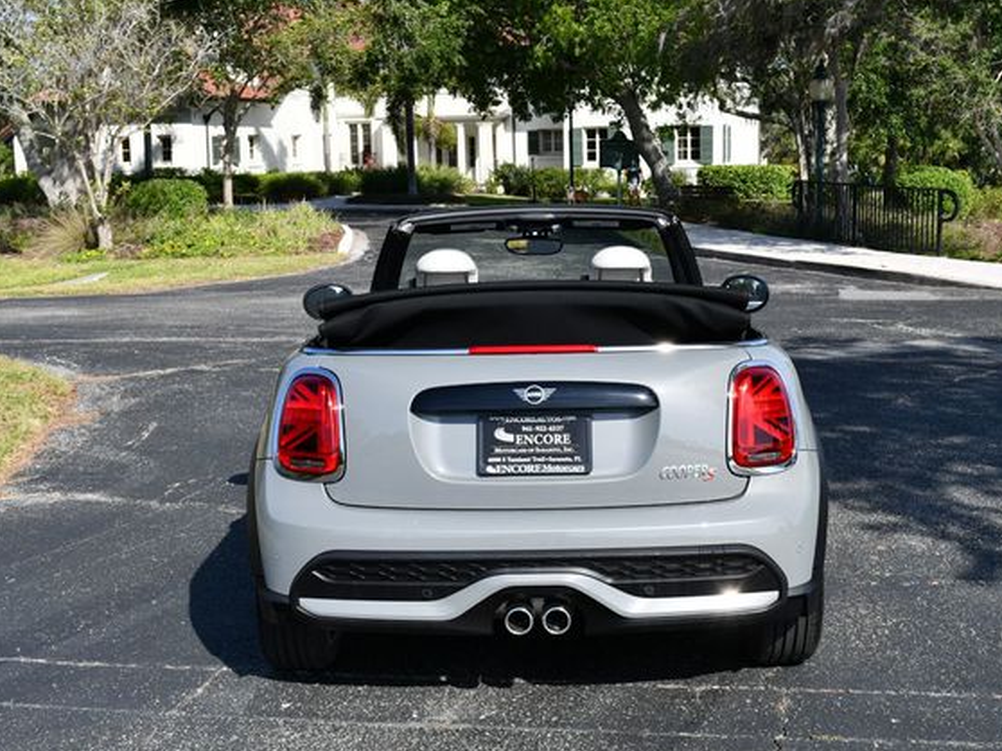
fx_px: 1533
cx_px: 508
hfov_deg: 36.2
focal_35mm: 53
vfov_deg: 27.5
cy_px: 377
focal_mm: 24
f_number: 8
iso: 110
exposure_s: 1/250
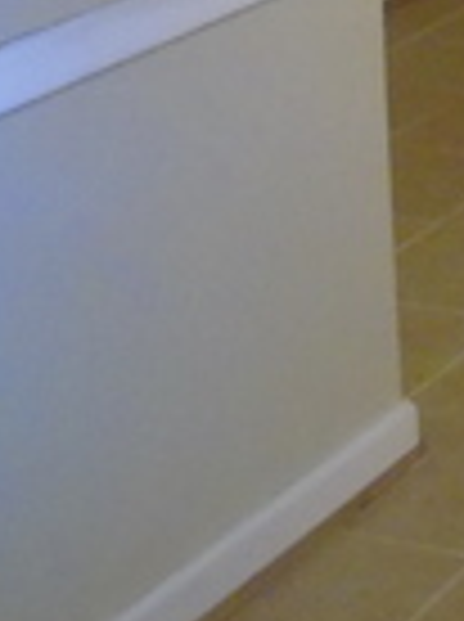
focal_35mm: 121
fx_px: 2169
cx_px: 984
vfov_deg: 14.7
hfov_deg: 10.9
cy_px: -428
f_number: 3.4
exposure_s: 1/20
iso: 800
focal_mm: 4.4
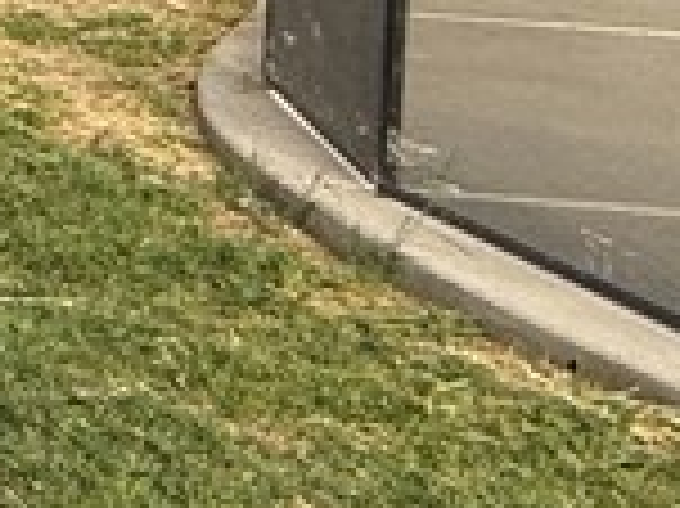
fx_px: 1865
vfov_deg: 14.5
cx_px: -1297
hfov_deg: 11.9
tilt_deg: -4.4
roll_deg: +0.3
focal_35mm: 95
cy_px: -252
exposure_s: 1/408
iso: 64
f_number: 2.2
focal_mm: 2.22
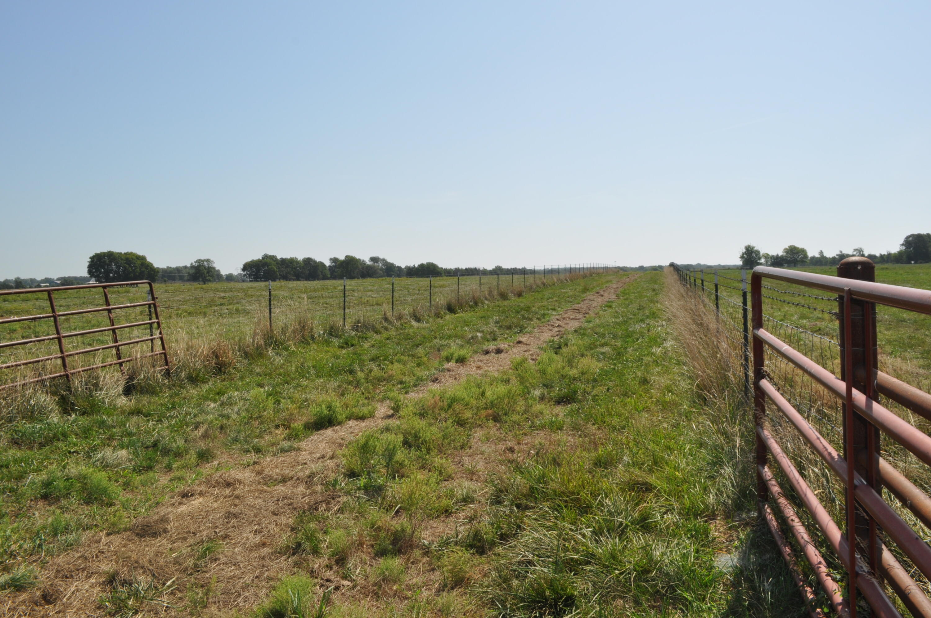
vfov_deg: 47.8
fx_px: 697
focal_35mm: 27
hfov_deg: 67.4
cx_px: 466
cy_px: 309
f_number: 14
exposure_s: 1/200
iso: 200
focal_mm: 18
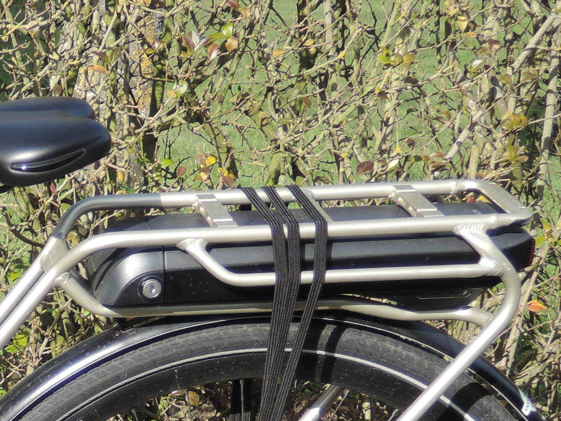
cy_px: 452
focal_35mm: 111
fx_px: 1799
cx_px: -262
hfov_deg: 16.3
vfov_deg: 13.1
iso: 80
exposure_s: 1/125
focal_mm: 7.5
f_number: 2.5
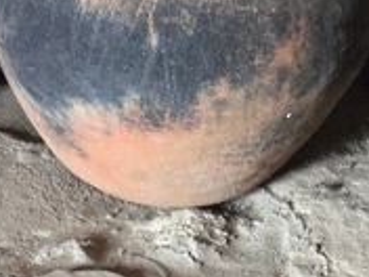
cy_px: 118
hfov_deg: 10.6
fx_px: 1972
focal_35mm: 185
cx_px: 308
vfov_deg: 8.0
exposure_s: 1/25
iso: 152
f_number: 1.89
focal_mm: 5.43
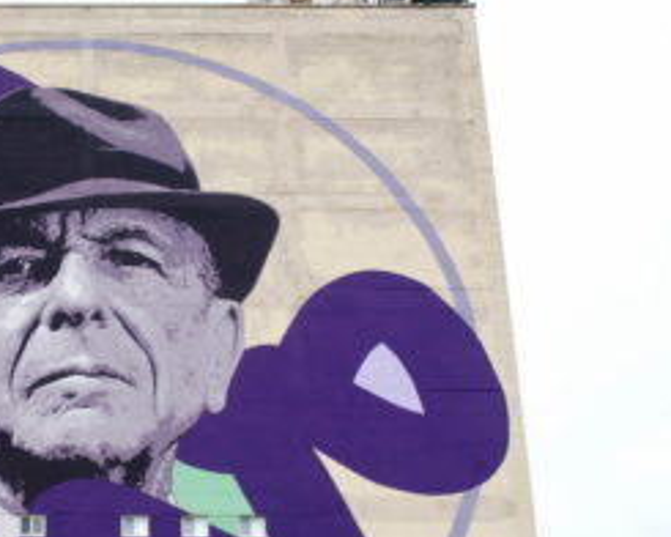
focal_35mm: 72
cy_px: 415
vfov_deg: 21.1
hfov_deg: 25.5
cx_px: 52
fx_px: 1429
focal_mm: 25
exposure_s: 1/100
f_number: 14
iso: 200
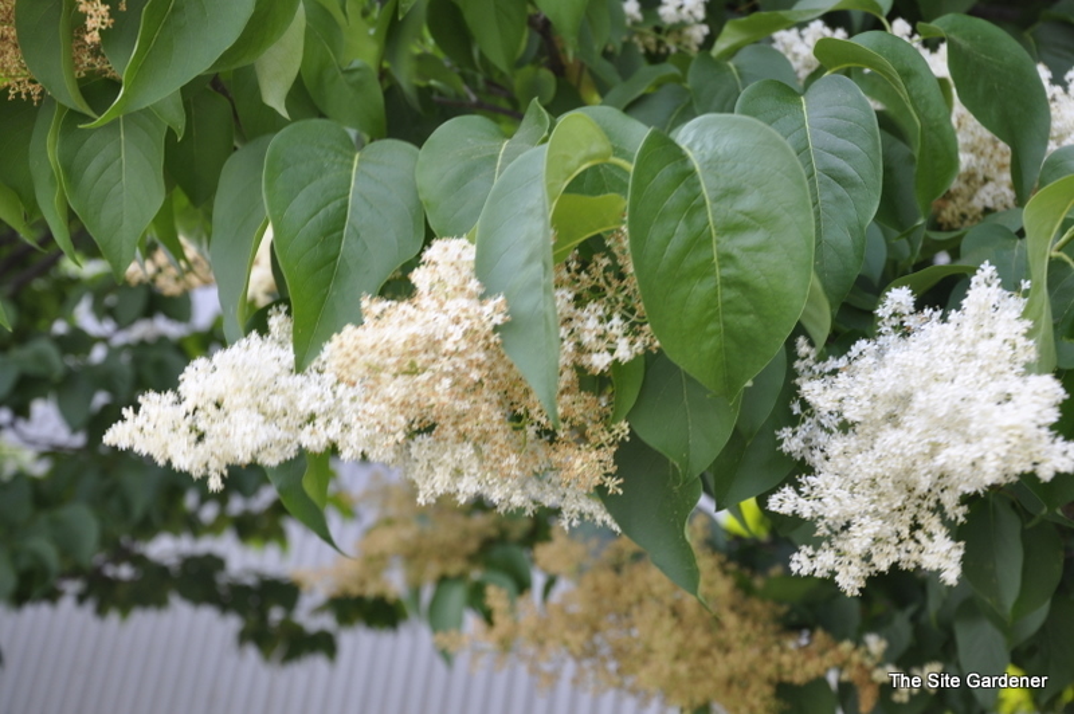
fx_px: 2012
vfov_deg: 20.1
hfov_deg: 29.9
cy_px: 357
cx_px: 537
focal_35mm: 68
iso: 200
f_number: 6.3
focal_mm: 45
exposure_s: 1/40
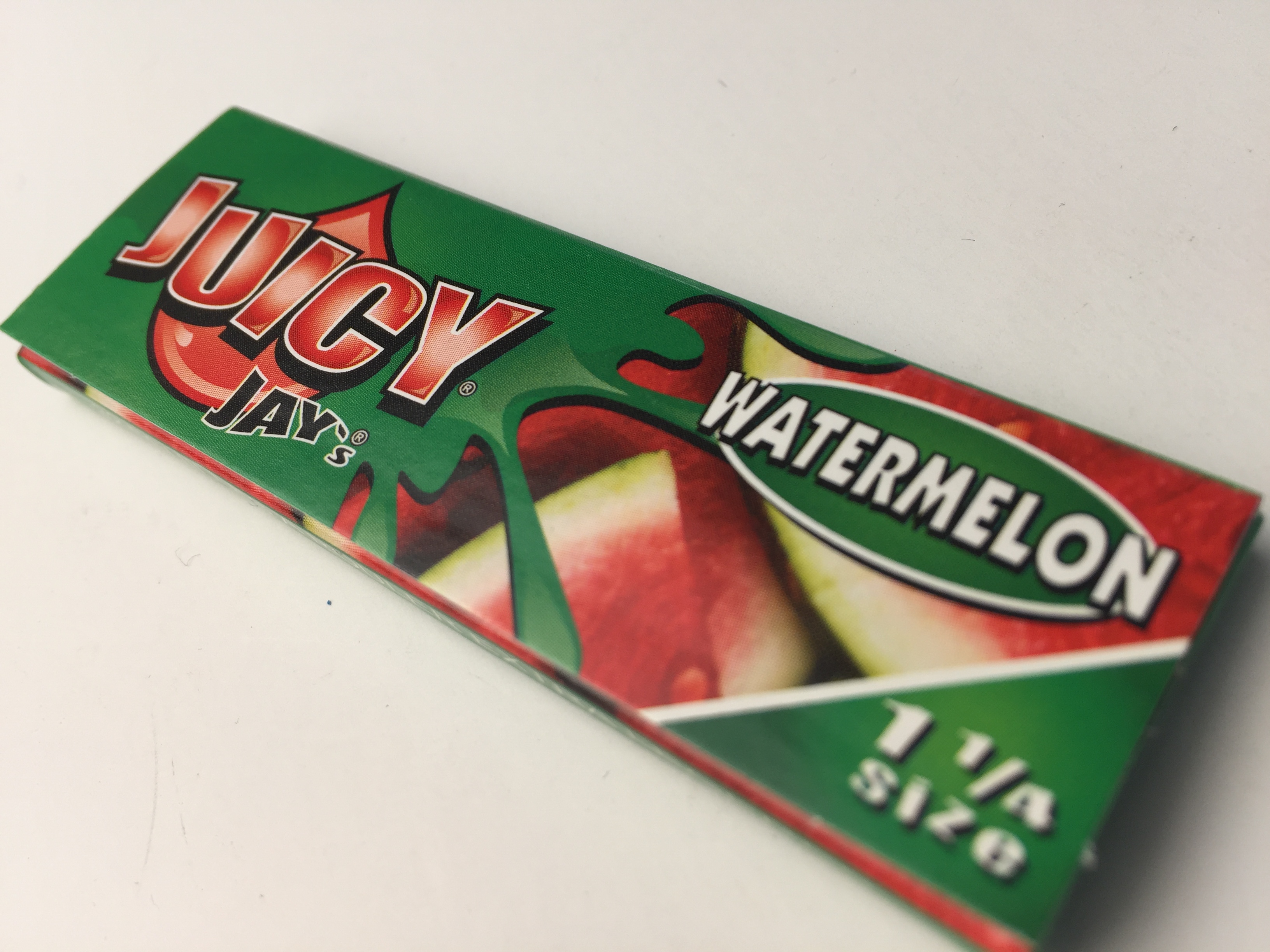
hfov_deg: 61.7
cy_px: 476
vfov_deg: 48.2
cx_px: 635
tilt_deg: -57.9
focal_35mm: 29
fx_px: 1064
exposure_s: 1/126
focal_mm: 4.15
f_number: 2.2
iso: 32
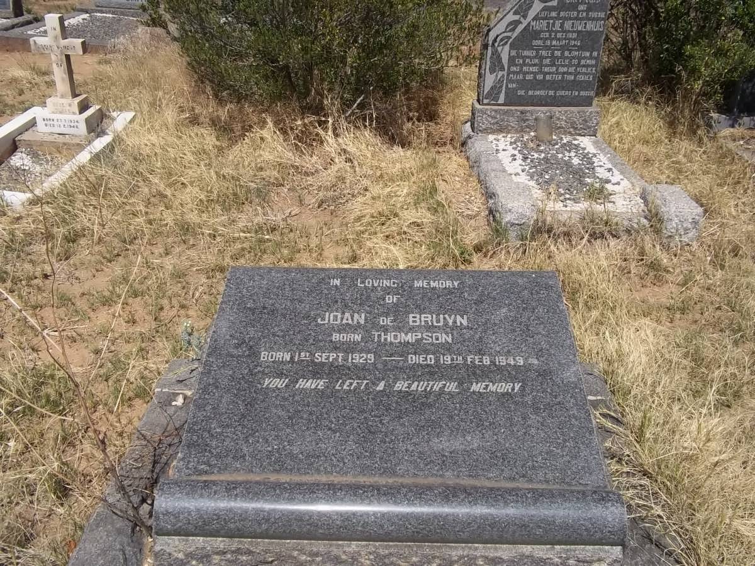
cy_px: 283
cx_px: 378
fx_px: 698
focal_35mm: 32
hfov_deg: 56.8
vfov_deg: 44.2
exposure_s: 1/800
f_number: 5.5
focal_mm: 5.7
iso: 80
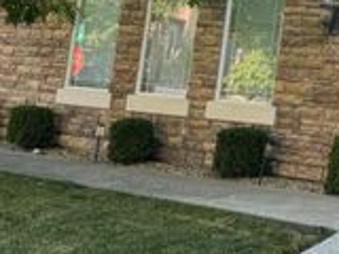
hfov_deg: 23.4
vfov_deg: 19.3
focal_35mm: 75
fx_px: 734
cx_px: 426
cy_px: 33
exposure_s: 1/419
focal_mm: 6.76
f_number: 1.78
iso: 80
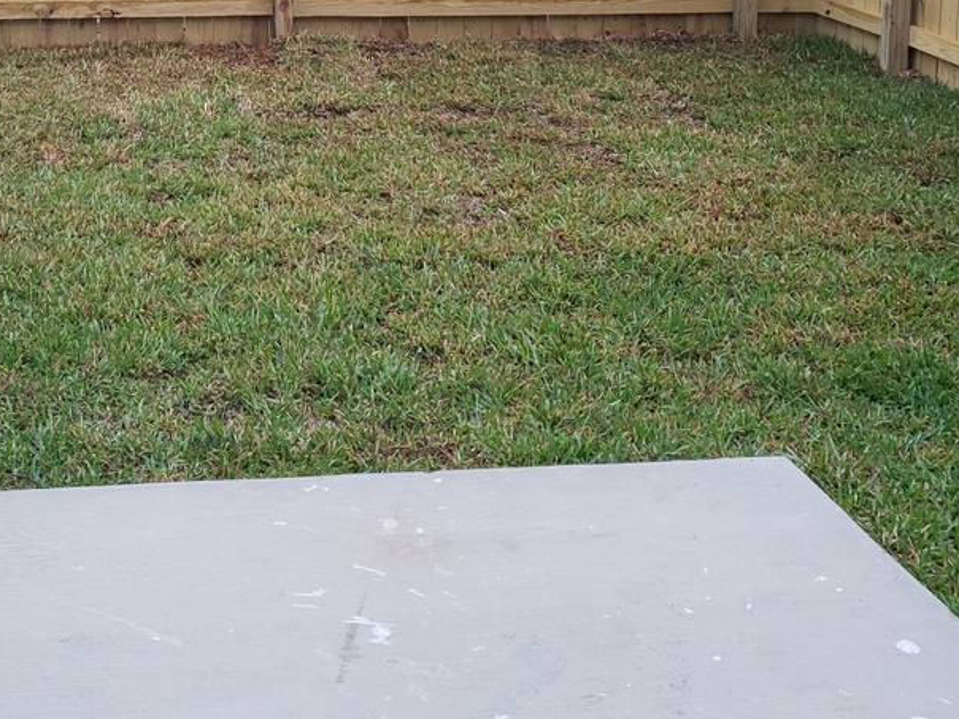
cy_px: -22
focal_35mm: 62
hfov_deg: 30.5
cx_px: 211
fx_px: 1718
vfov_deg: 22.6
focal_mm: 4.3
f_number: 1.5
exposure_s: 1/60
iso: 100
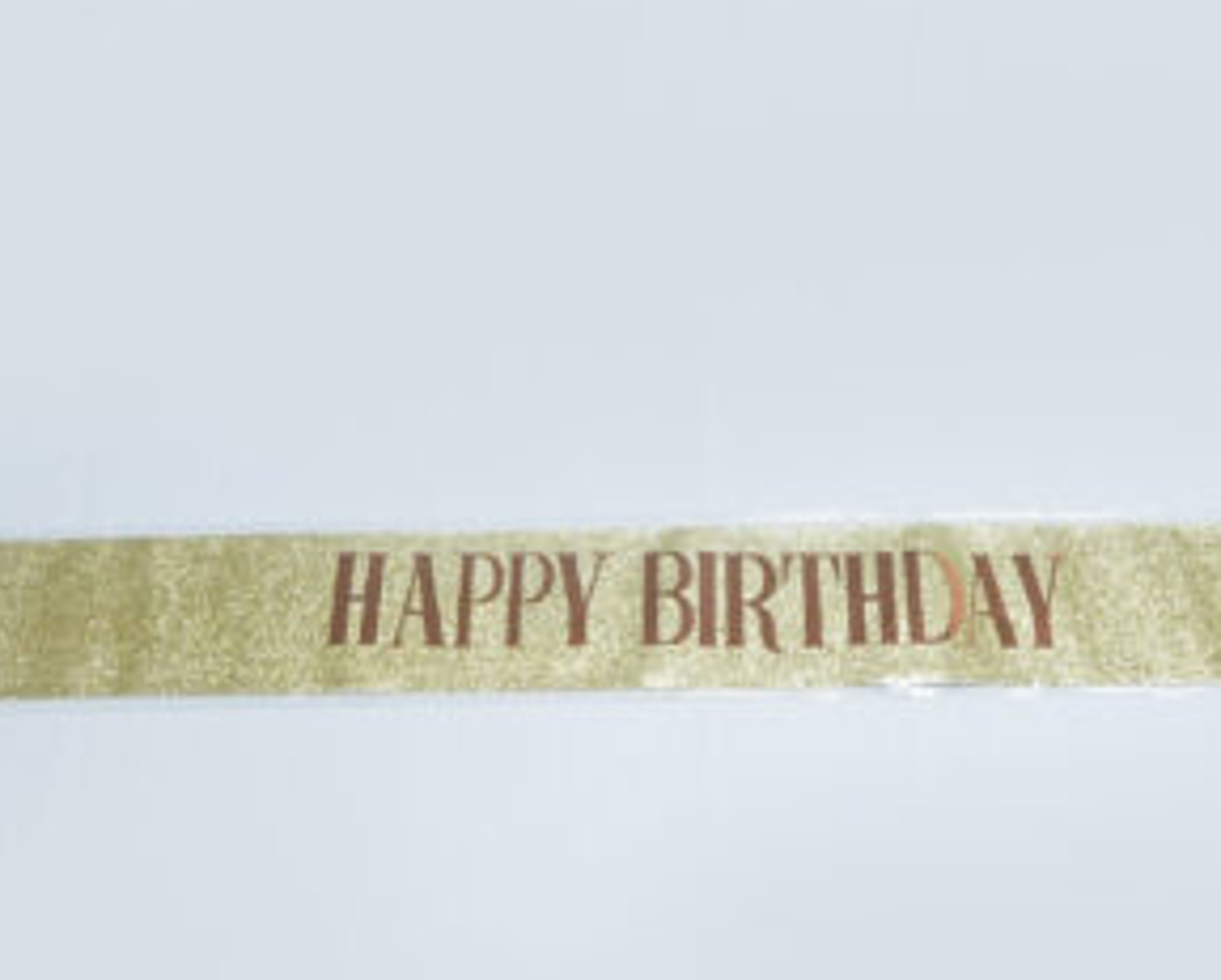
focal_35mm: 42
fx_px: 1519
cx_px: 691
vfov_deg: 35.6
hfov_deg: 43.7
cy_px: 583
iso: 2500
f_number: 10
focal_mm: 20
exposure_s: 1/160
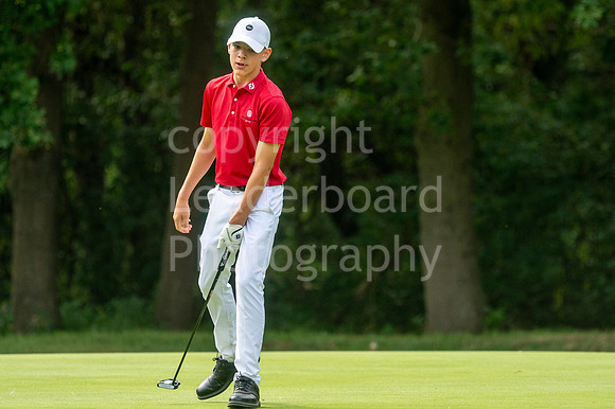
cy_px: 204
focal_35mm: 450
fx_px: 7683
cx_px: 308
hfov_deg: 4.6
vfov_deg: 3.1
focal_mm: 300
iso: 250
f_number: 5
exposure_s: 1/1000
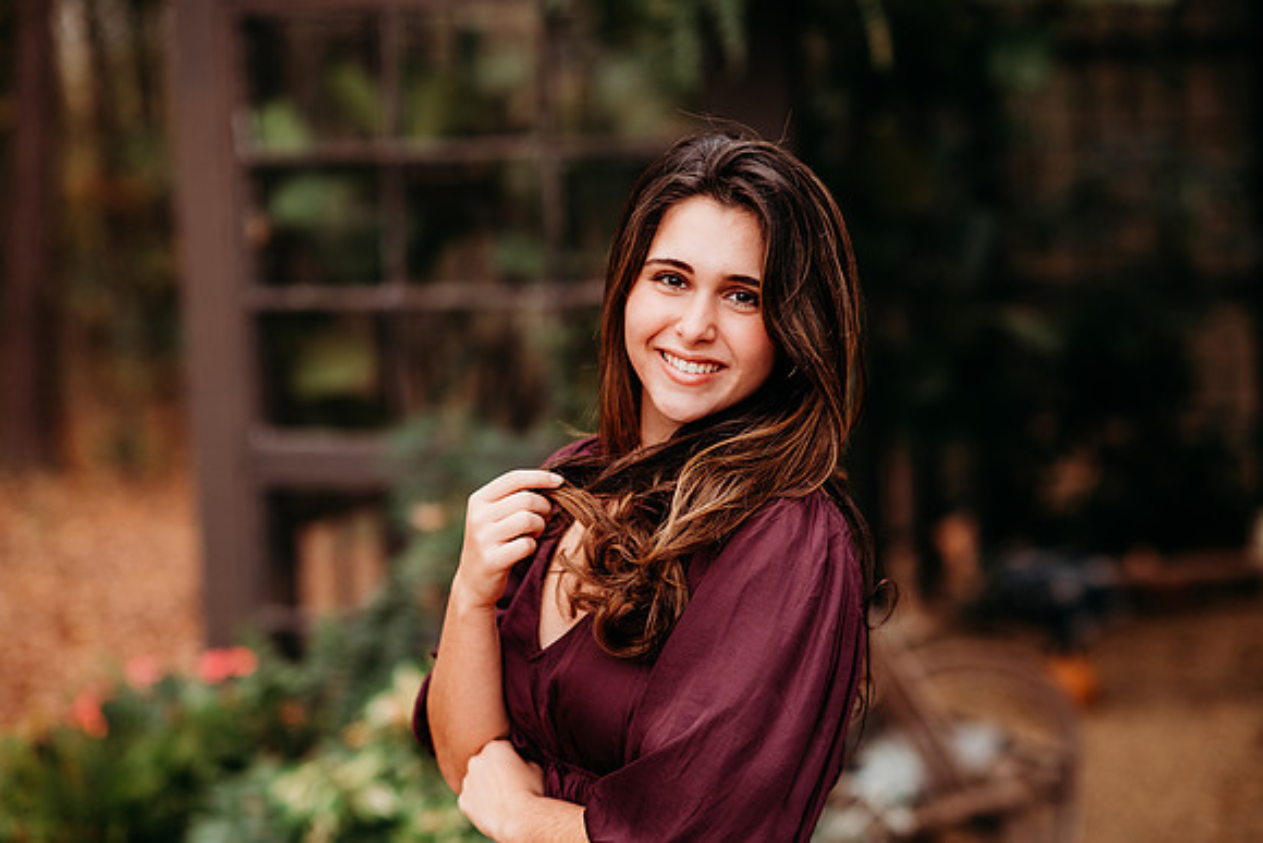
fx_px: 2983
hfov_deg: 23.9
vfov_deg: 16.1
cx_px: 632
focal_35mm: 85
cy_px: 422
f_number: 2.2
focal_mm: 85
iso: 250
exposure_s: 1/500
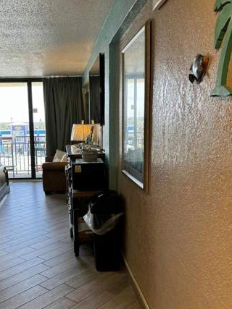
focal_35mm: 36
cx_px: 68
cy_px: 175
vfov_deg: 51.2
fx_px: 322
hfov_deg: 38.9
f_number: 1.78
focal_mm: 6.76
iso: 160
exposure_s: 1/120
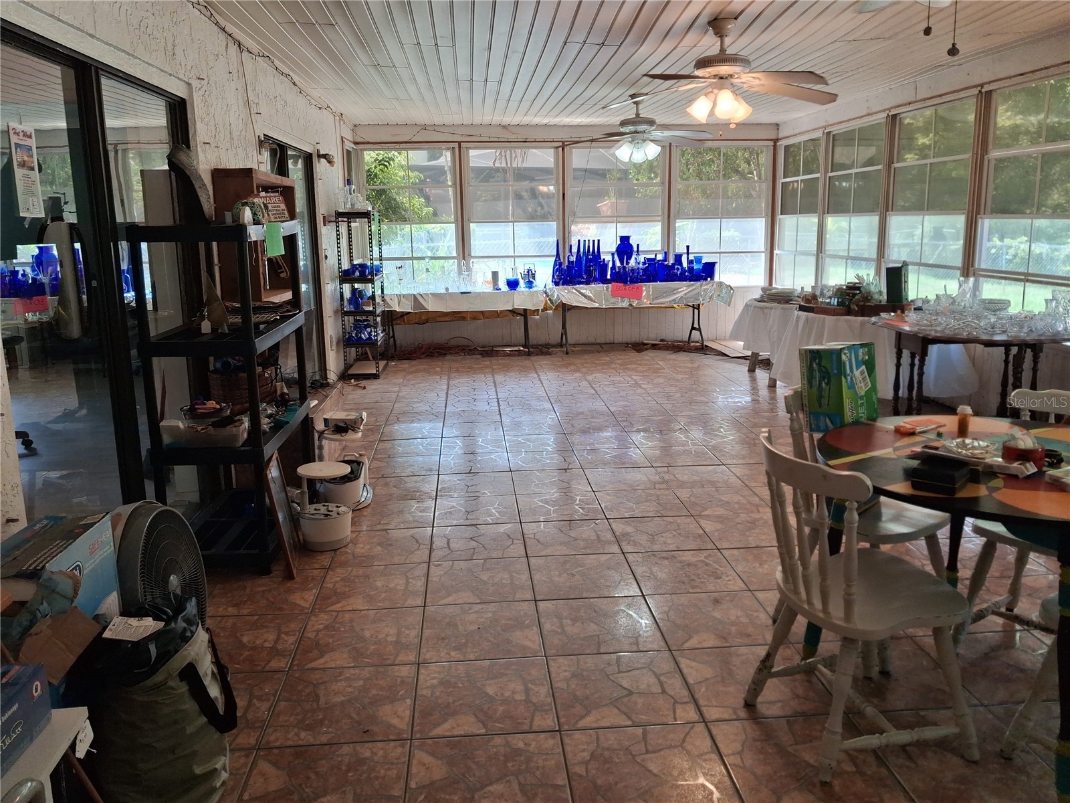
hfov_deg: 65.3
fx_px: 835
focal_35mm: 27
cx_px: 535
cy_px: 402
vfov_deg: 51.4
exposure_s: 1/120
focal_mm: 4
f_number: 1.8
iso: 80
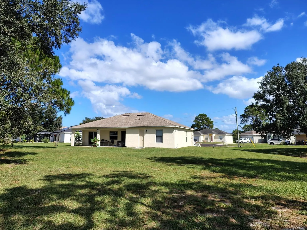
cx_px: 150
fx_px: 222
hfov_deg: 69.4
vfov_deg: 54.9
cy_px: 111
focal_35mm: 25
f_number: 1.8
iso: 101
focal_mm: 5.56
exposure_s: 1/1753
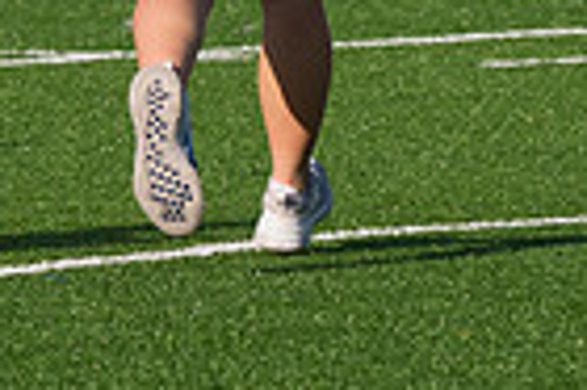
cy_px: -298
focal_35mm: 1242
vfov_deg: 1.1
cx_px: 243
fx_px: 20228
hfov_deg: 1.7
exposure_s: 1/1600
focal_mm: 200
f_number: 5.6
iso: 250
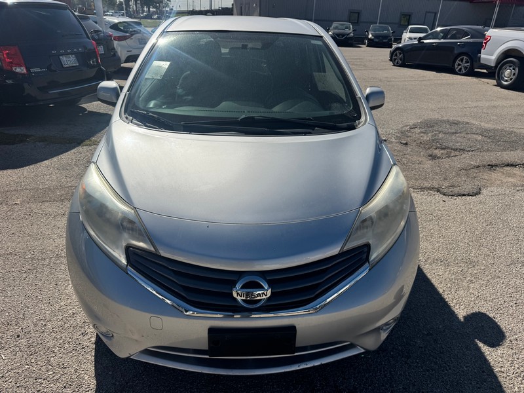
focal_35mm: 24
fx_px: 363
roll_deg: -3.2
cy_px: 196
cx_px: 262
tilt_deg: -27.2
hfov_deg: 71.6
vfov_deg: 56.8
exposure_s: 1/9009
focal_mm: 6.76
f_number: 1.78
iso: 80
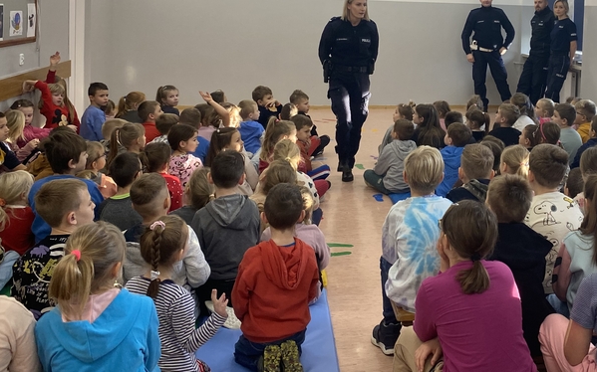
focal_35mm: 46
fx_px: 748
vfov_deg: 27.1
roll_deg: -2.1
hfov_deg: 42.3
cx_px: 441
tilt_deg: -2.6
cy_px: 45
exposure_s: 1/100
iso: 100
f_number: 1.8
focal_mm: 4.25
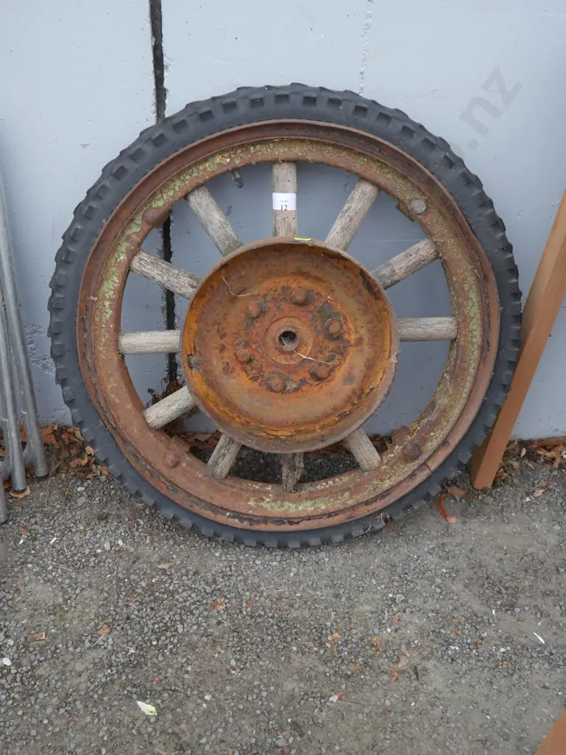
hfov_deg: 39.7
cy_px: 378
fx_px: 785
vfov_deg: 51.4
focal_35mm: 36
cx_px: 283
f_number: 5
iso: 640
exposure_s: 1/60
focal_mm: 18
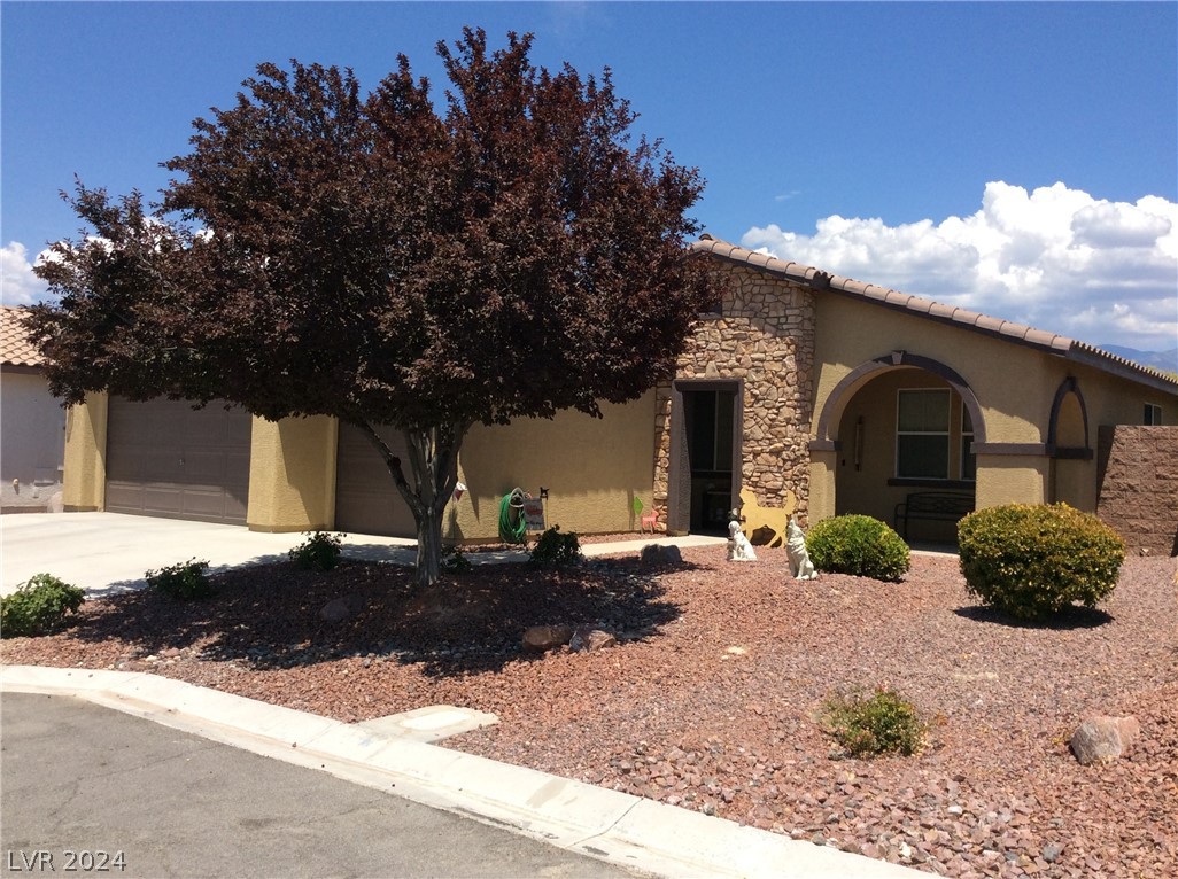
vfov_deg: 44.0
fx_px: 1087
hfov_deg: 56.9
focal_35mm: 32
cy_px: 440
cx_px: 589
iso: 32
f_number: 2.4
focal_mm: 3.3
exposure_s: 1/1634
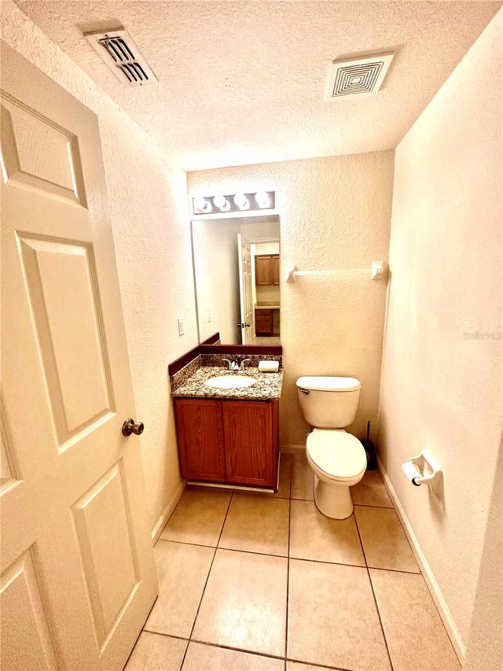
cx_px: 252
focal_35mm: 14
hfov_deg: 85.7
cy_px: 336
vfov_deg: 102.1
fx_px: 271
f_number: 2.2
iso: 200
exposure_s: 1/120
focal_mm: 2.22
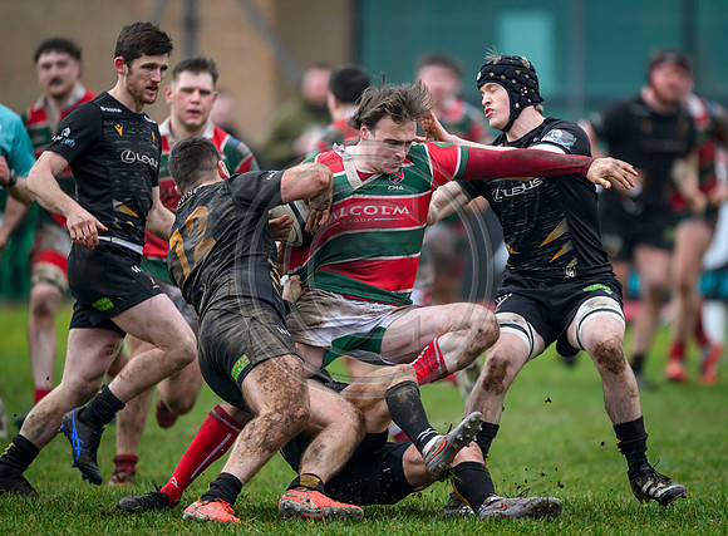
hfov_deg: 3.2
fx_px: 13181
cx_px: 424
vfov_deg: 2.3
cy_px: 253
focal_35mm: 631
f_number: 4
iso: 3200
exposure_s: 1/1600
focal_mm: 560
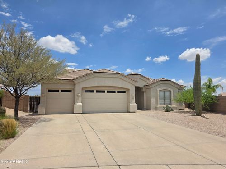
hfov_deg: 73.9
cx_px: 113
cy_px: 84
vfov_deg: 58.9
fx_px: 150
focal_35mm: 23
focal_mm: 6.5
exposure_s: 1/7939
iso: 40
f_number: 1.4
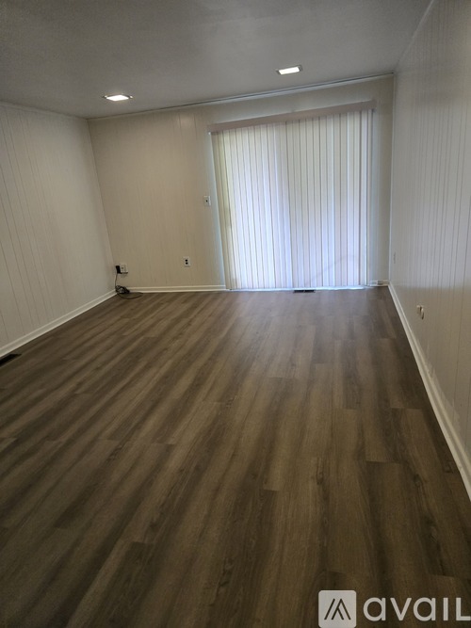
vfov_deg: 73.9
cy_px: 314
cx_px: 236
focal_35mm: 23
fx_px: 417
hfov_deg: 58.9
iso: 500
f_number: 1.8
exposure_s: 1/120
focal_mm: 5.4
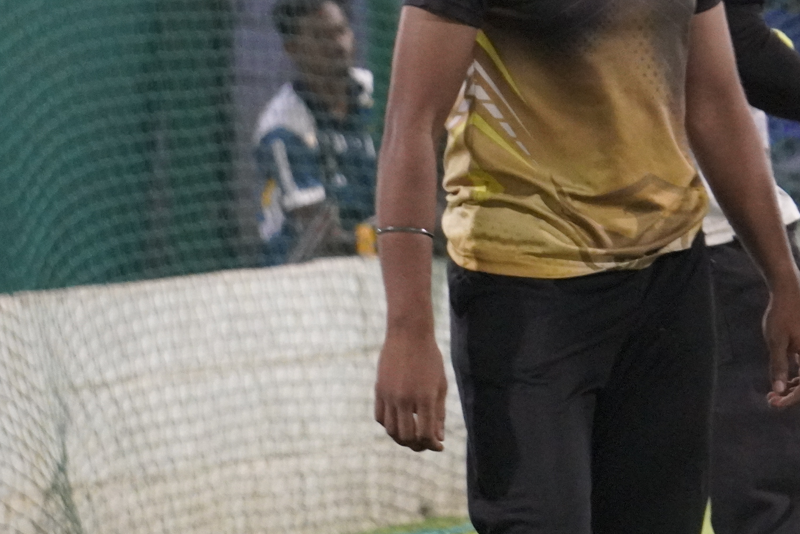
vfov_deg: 2.6
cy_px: 121
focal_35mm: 520
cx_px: 764
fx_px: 11560
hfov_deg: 4.0
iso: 6400
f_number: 5.6
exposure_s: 1/125
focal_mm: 138
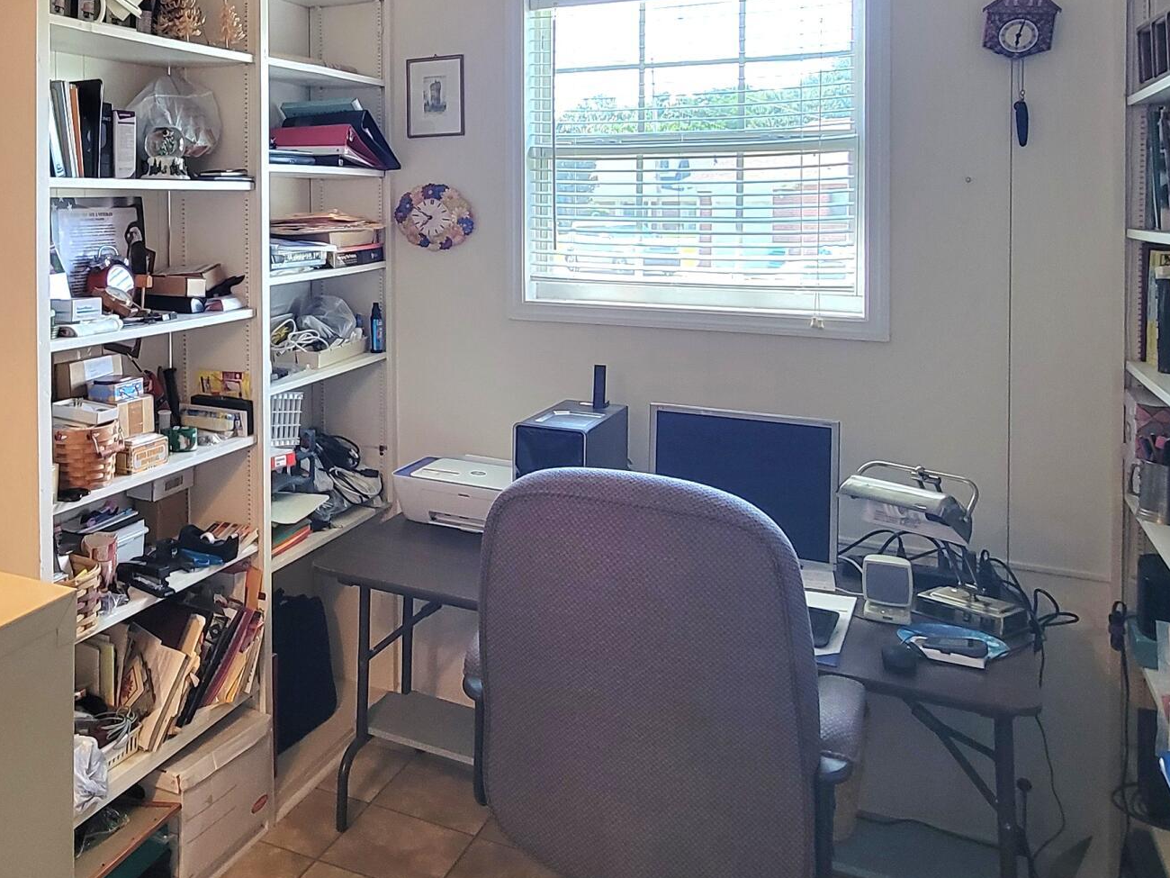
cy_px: 217
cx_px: 282
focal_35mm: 30
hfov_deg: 56.7
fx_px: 1014
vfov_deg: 45.2
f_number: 2.2
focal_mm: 2.2
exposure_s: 1/60.2
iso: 125
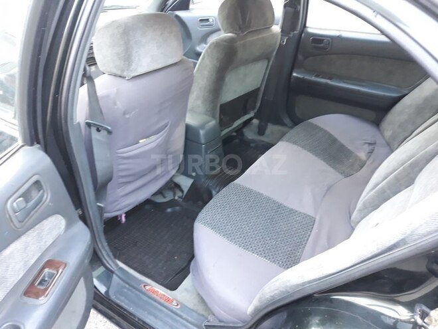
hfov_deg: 65.3
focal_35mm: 27
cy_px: 164
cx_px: 219
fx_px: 342
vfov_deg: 51.4
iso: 200
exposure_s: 1/25
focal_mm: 3.71
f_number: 1.7
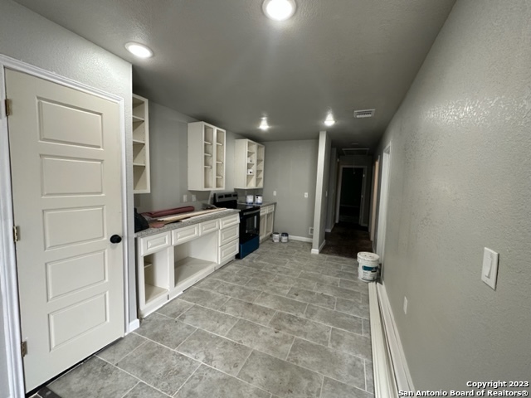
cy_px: 199
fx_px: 215
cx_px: 266
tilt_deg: -5.5
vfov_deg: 85.7
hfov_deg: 102.1
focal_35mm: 14
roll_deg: -1.9
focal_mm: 2.22
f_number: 2.2
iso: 160
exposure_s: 1/99
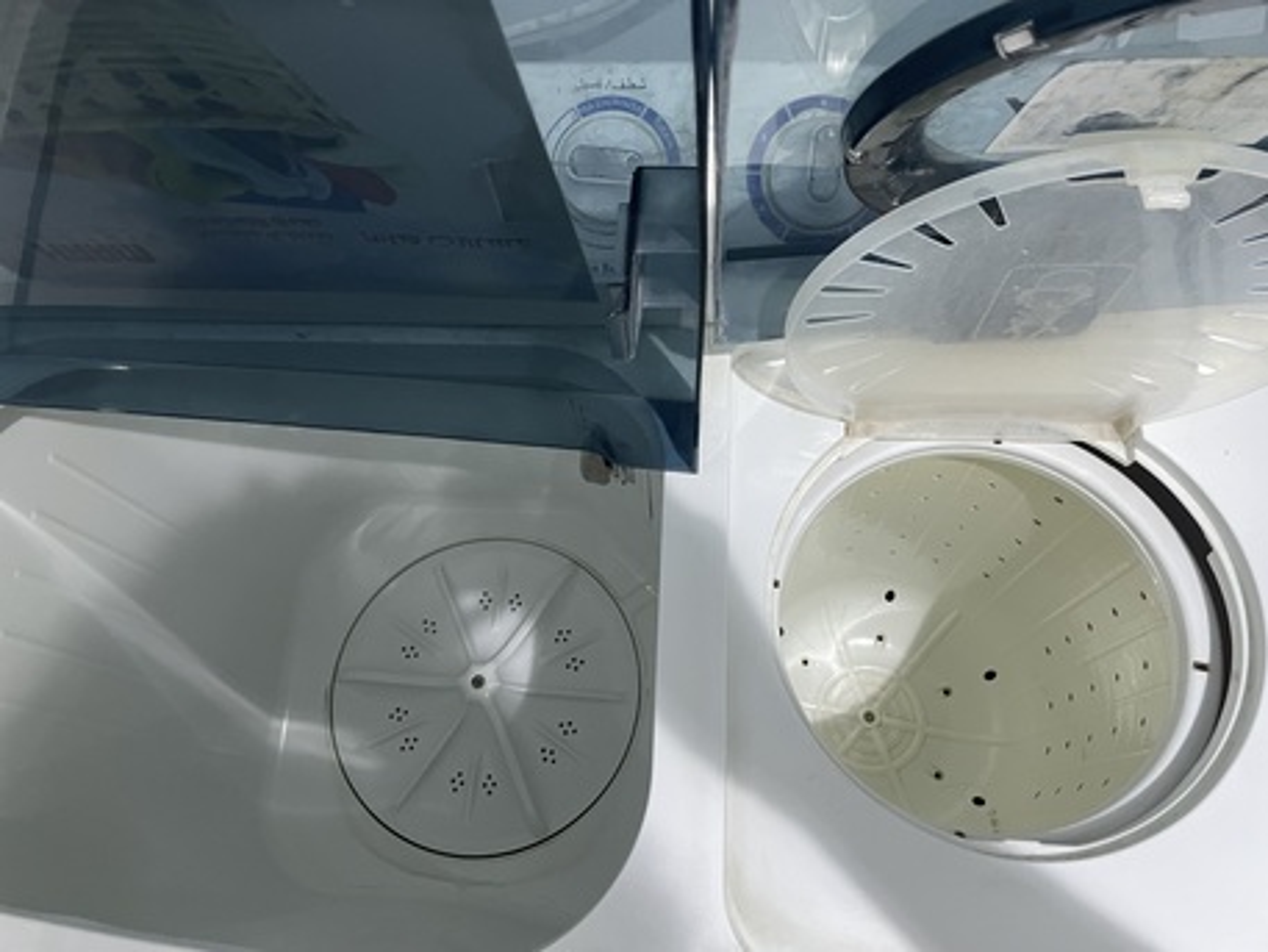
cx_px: 634
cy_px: 476
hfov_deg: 67.3
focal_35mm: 26
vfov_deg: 53.1
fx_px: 953
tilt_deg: -68.0
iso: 250
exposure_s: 1/60
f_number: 1.6
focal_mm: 4.2
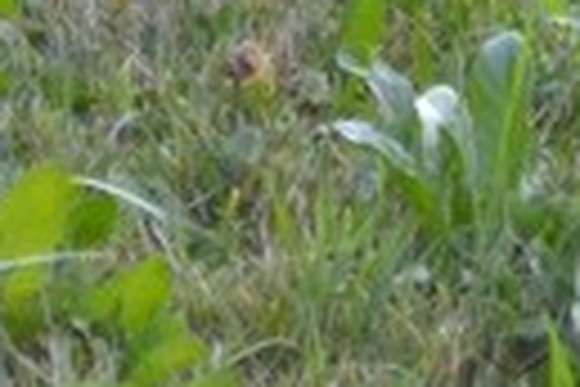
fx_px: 10519
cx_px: 261
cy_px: -1118
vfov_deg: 2.1
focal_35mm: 653
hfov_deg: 3.2
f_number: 5.6
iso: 3200
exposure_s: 1/500
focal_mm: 55
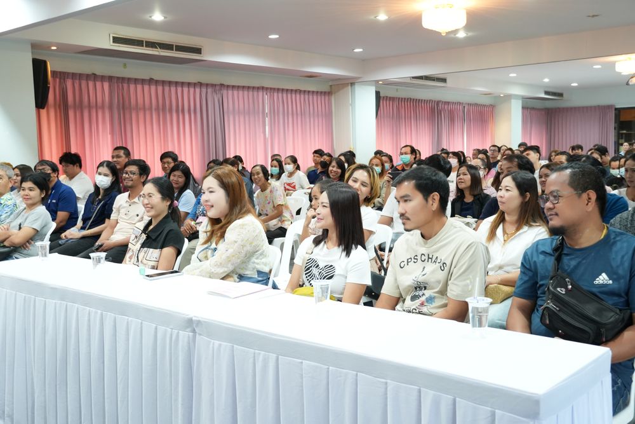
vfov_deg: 35.5
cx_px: 318
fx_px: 662
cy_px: 212
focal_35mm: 38
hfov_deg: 51.3
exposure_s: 1/40
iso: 1600
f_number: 4
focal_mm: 25
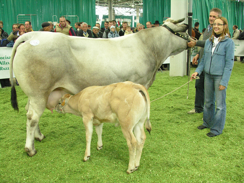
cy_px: 92
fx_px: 247
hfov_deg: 52.6
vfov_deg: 40.7
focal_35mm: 35
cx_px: 122
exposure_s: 1/38
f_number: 3.2
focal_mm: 8.9
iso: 400
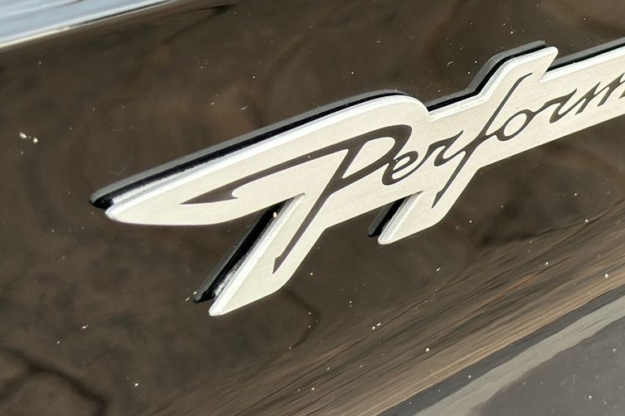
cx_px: 630
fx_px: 1839
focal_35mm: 106
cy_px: 50
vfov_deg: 12.8
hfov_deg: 18.8
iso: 80
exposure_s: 1/121
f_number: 1.78
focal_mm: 6.86
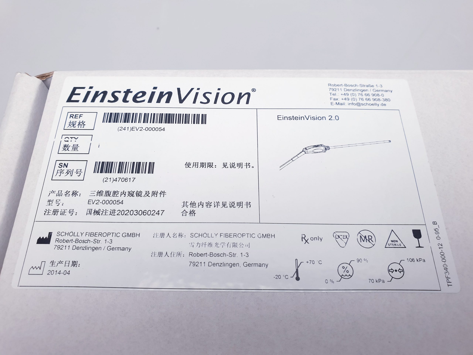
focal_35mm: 26
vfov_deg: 53.1
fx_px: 355
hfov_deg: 67.3
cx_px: 236
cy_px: 178
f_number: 2.4
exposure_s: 1/100
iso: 80
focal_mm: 4.3
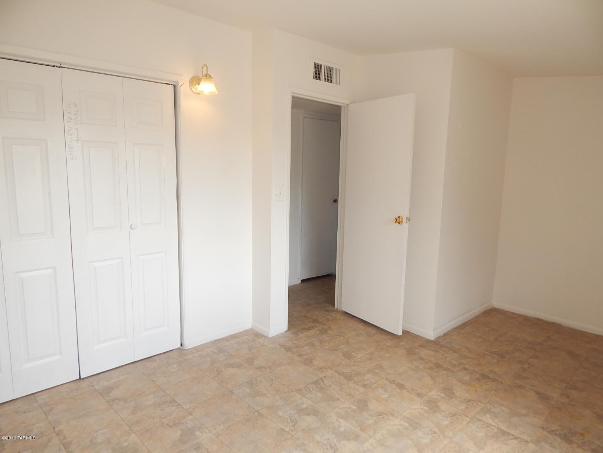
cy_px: 226
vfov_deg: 61.1
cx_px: 302
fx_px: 383
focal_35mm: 22
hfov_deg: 76.4
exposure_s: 1/60
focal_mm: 4
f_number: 3
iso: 125
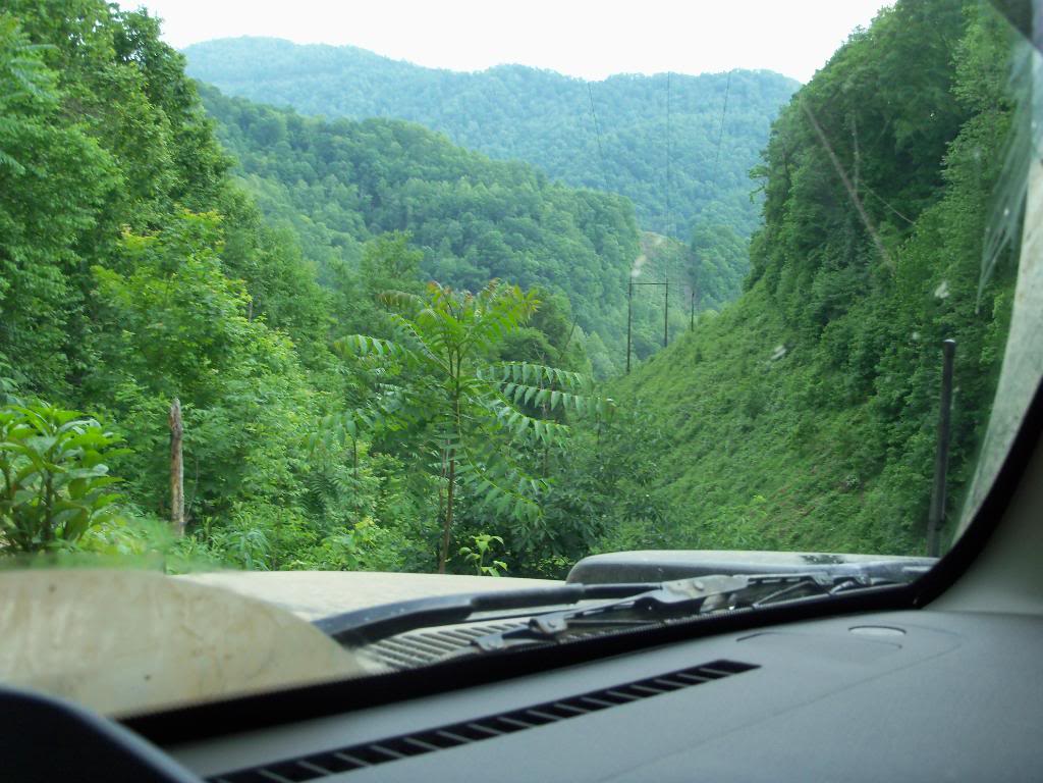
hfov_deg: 52.6
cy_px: 392
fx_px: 1055
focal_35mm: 35
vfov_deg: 40.7
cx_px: 522
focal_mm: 6.3
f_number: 3
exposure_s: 1/30
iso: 80
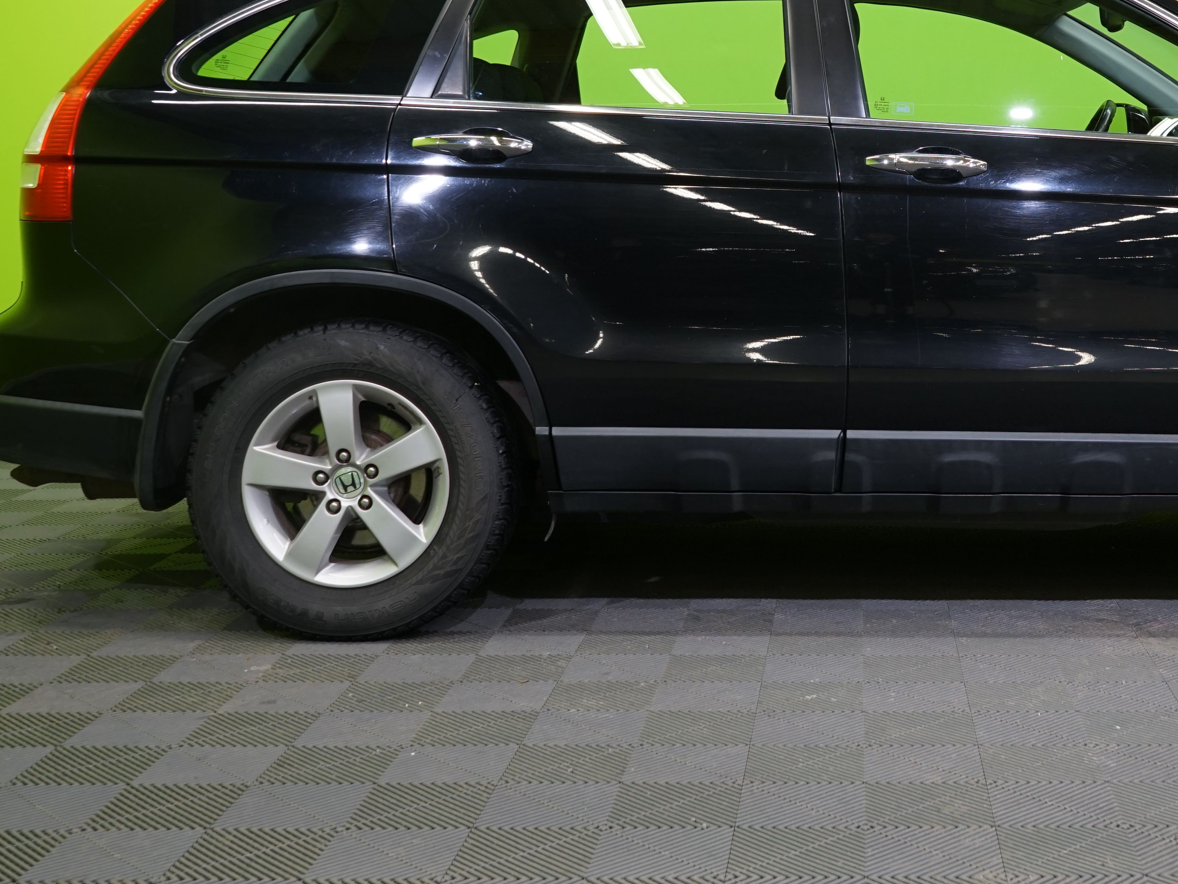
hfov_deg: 35.3
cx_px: 900
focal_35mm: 53
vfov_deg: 27.0
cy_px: 186
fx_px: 1803
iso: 500
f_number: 5.6
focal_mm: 29
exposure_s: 1/25
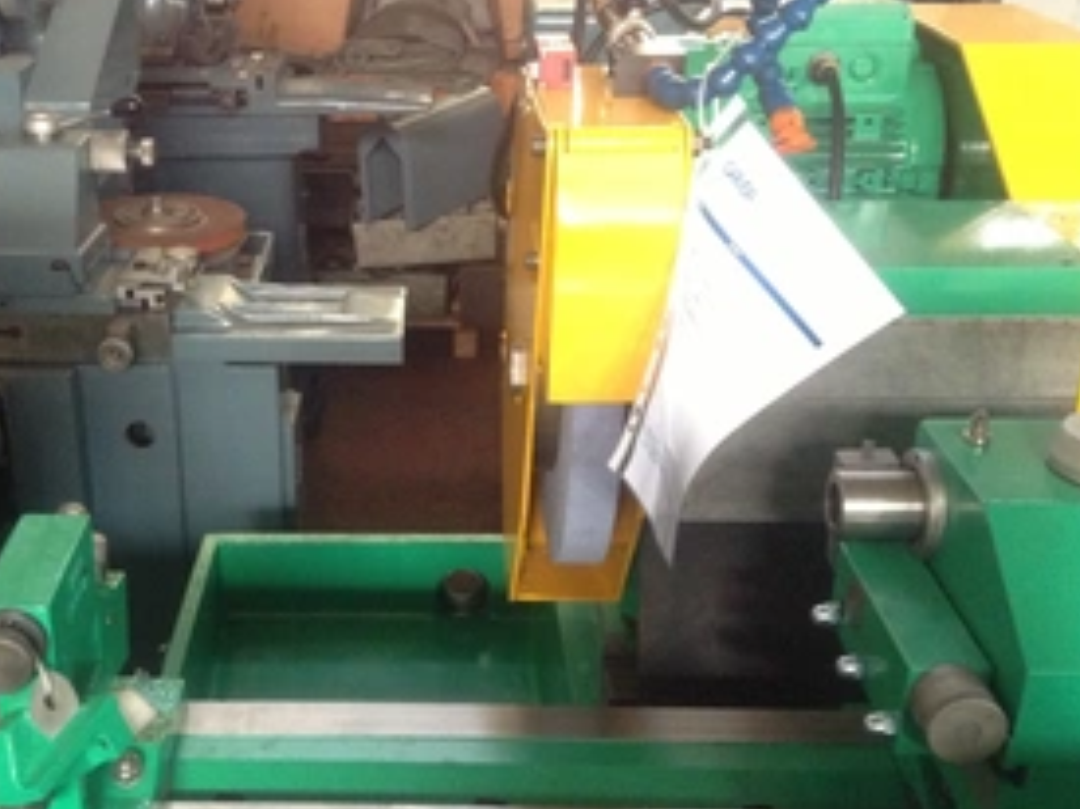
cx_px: 353
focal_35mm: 48
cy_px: 489
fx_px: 1497
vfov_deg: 30.2
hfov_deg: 39.2
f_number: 2.4
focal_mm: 3.3
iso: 200
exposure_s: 1/24
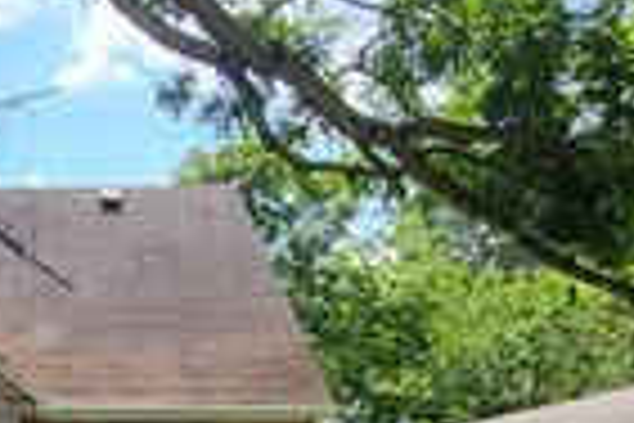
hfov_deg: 37.1
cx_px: 9
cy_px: 457
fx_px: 845
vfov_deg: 26.1
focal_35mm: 48
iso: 32
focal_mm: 1.74
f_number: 2.2
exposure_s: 1/508
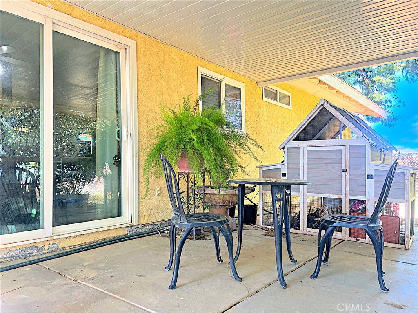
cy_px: 156
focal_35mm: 26
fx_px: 314
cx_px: 209
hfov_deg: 67.3
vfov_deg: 53.1
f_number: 1.5
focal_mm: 5.7
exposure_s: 1/121
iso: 40
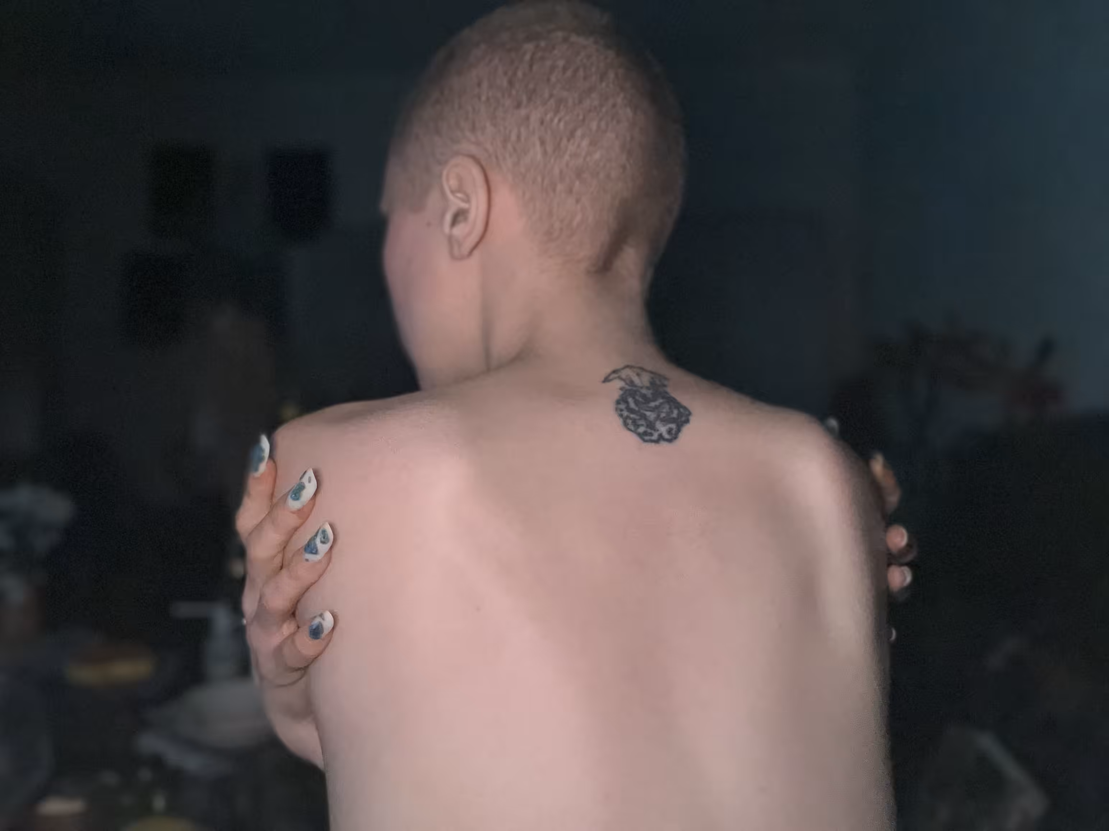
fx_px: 961
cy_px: 416
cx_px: 554
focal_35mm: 30
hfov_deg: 60.0
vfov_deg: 46.8
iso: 800
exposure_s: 1/18
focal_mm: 2.71
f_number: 2.2
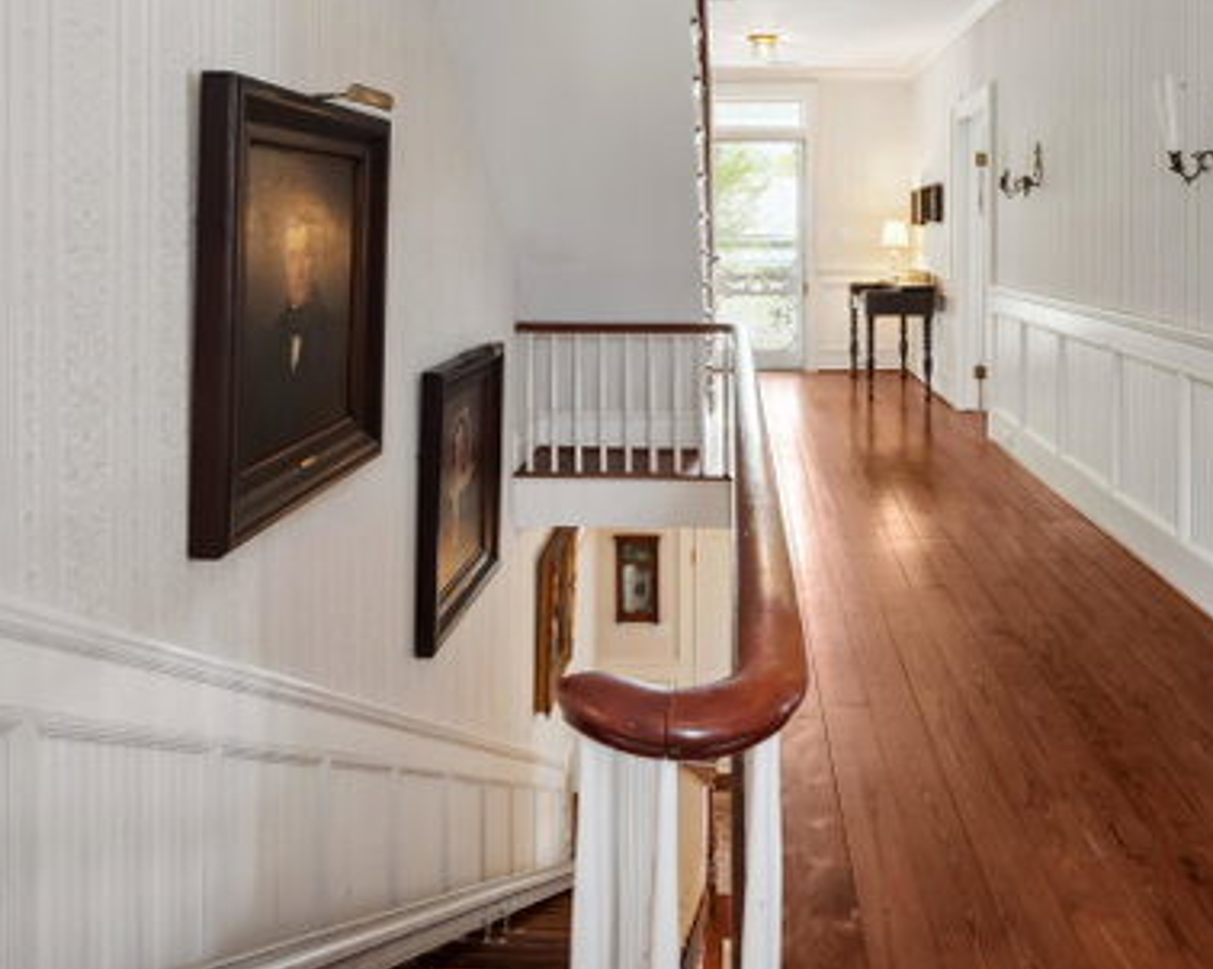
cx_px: 714
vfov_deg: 53.2
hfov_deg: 67.6
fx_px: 897
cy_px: 202
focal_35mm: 25
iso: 250
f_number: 5.6
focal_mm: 14
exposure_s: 1/20
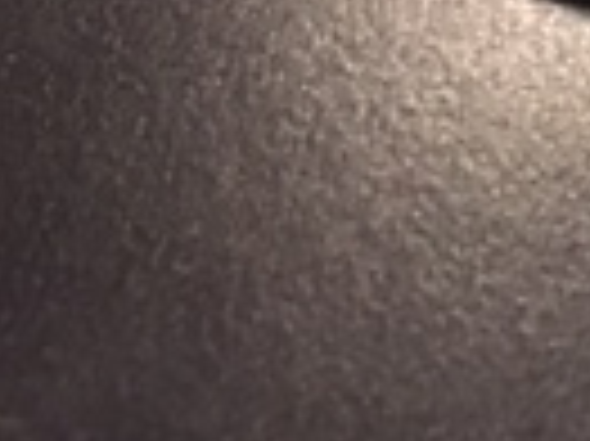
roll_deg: +2.7
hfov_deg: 13.5
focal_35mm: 142
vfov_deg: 9.6
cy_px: -482
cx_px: 716
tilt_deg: -35.1
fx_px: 2418
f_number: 2.2
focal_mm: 4.15
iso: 250
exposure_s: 1/15
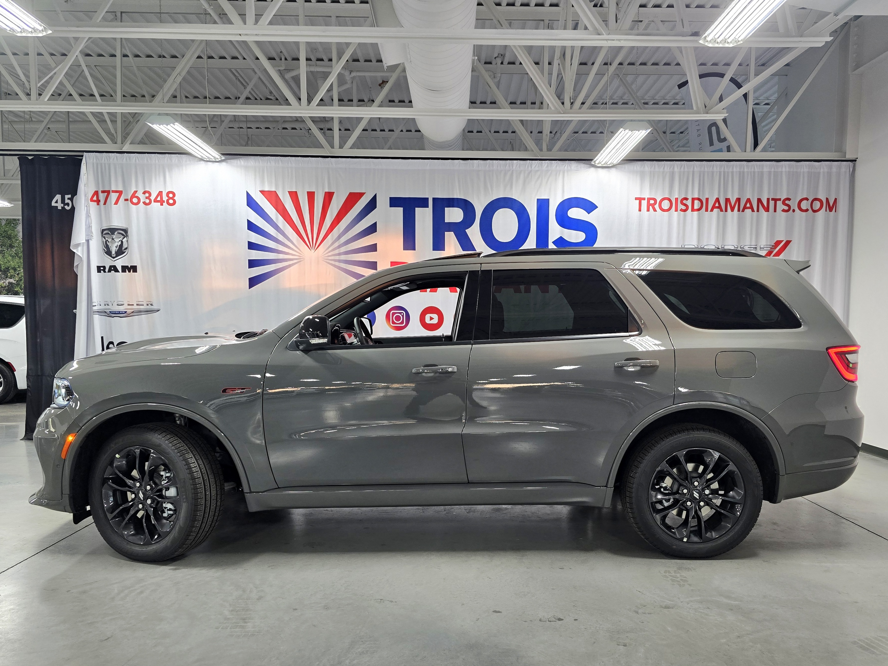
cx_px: 444
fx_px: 590
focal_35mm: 23
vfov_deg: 58.9
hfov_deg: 73.9
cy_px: 333
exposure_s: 1/120
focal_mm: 6.3
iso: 100
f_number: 1.7
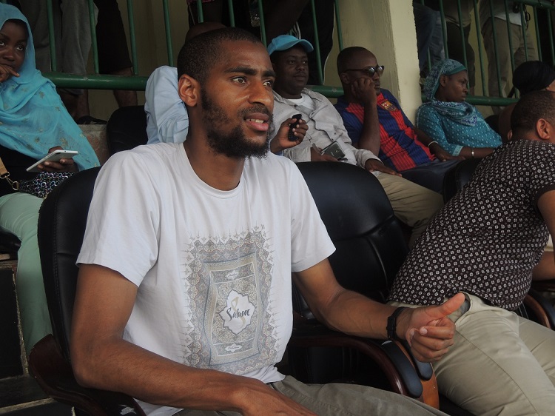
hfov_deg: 42.1
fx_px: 721
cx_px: 278
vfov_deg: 32.2
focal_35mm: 45
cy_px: 208
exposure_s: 1/80
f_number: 3.5
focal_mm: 8.1
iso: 100
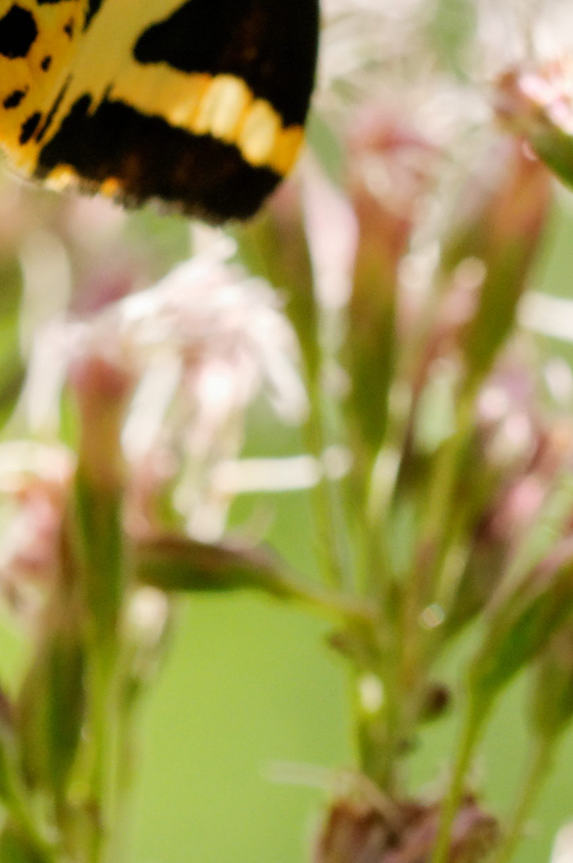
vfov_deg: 3.8
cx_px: -14
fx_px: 12797
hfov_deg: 2.6
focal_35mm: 535
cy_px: -504
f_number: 10
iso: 400
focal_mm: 105
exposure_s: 1/100
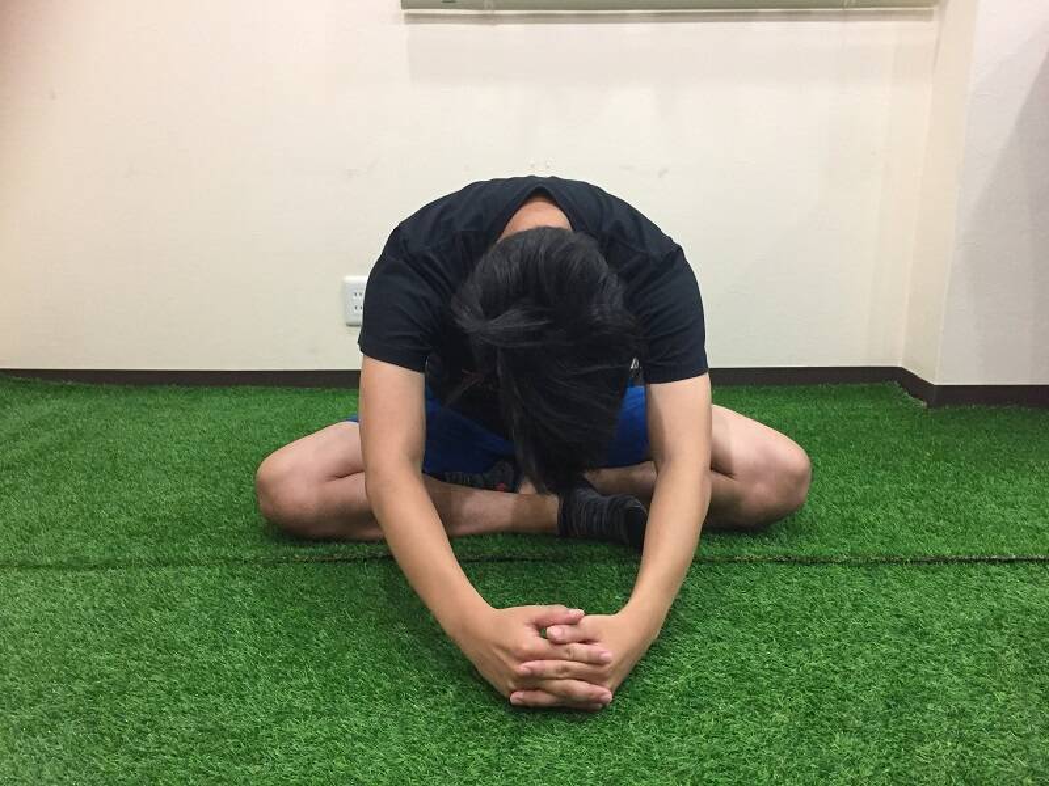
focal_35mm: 29
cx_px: 524
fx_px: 879
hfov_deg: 61.7
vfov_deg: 48.2
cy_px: 393
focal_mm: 4.15
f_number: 2.2
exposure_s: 1/33
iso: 320
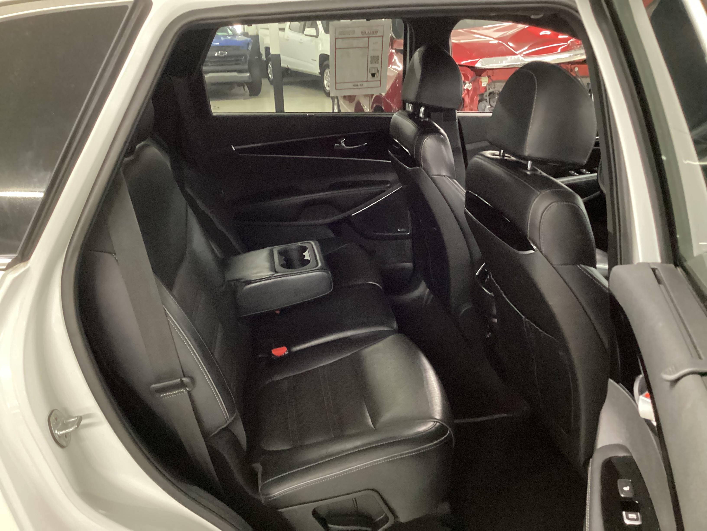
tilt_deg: -22.4
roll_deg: +1.4
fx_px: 633
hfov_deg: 58.4
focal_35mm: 31
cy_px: 266
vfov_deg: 45.4
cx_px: 354
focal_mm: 3.3
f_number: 2.4
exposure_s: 1/17
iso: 800
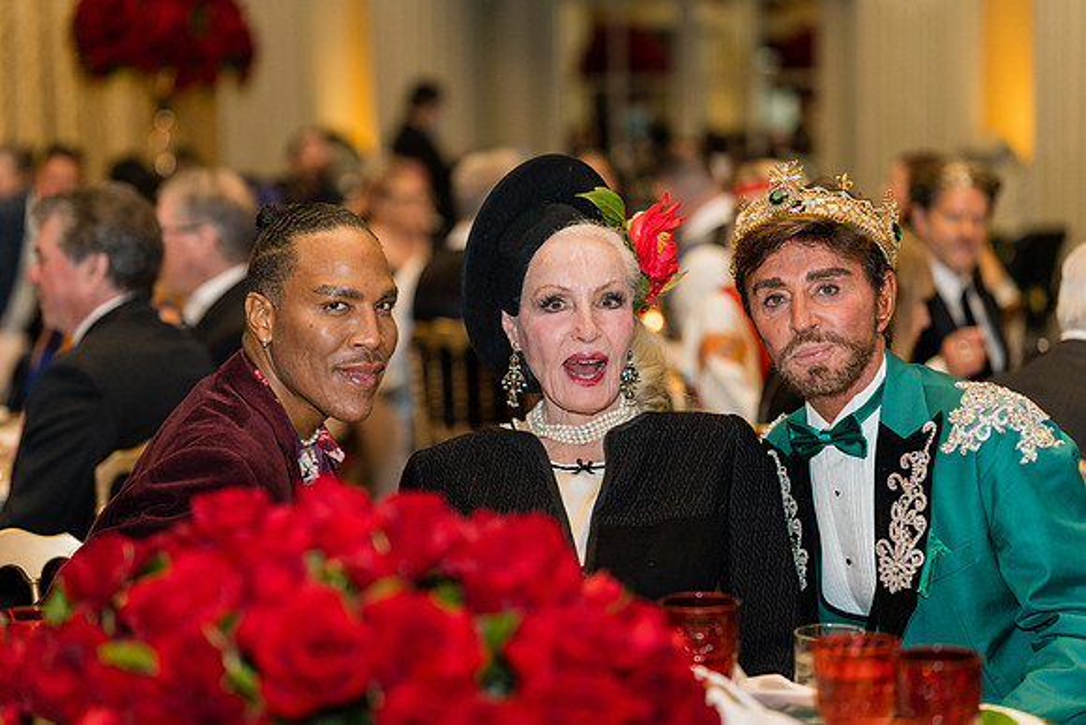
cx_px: 543
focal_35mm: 85
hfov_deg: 23.9
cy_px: 362
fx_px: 2565
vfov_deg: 16.1
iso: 1000
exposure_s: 1/200
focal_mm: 85
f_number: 2
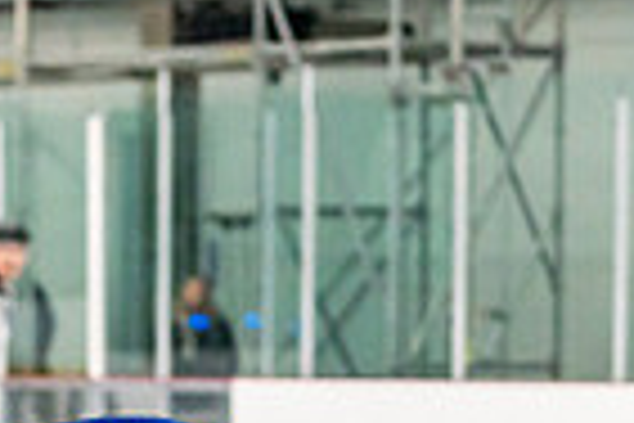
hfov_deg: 7.1
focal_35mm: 287
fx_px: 5054
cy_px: 704
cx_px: -220
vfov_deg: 4.7
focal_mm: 70
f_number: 2.8
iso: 3200
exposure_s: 1/1250
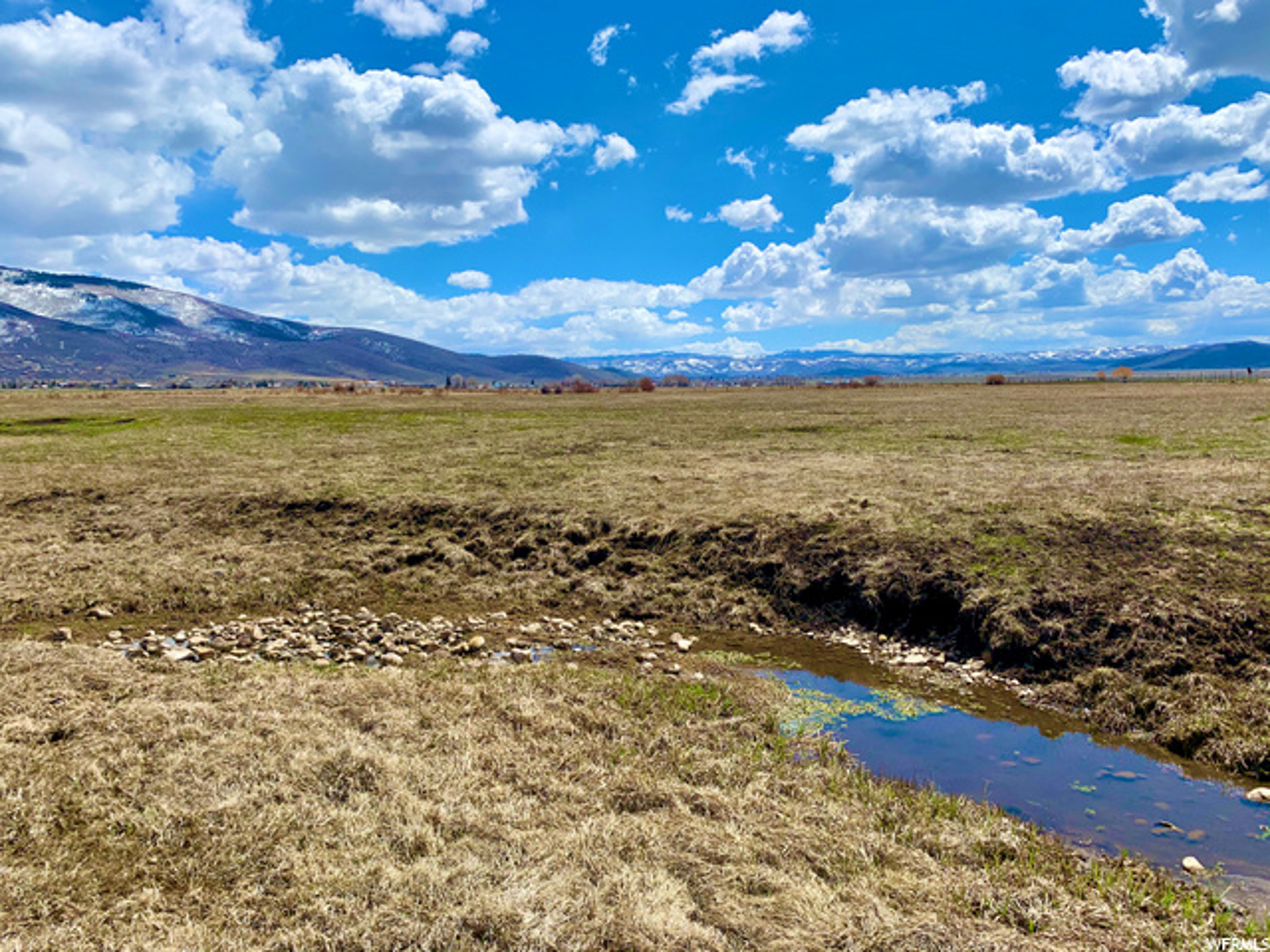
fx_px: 954
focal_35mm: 26
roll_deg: +2.1
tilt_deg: -4.7
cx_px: 635
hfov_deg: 67.3
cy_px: 476
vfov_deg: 53.1
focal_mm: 4.25
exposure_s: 1/4098
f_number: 1.8
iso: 25
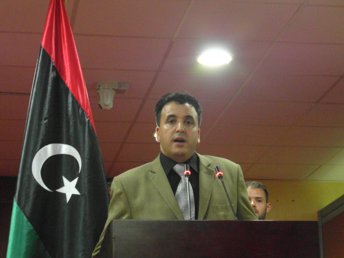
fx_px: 1193
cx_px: 172
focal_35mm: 120
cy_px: 129
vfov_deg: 12.3
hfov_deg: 16.4
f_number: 4.4
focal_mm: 19.5
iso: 800
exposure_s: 1/8
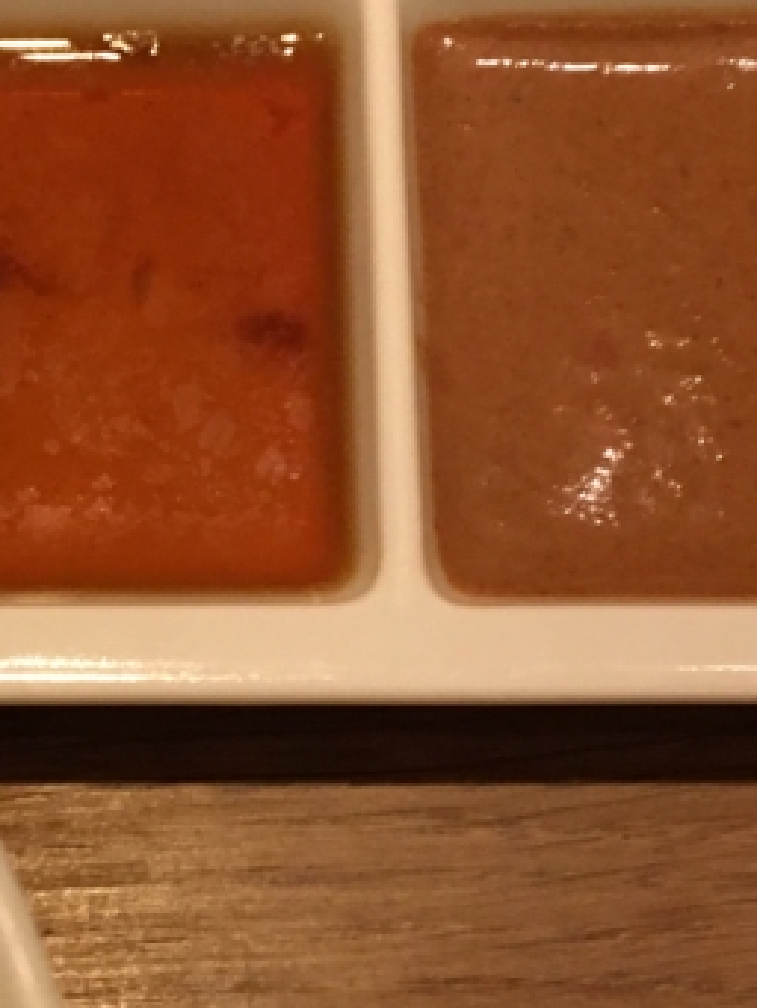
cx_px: 213
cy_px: 278
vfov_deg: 22.3
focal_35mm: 87
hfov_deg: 16.9
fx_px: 2535
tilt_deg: -63.5
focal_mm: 4.15
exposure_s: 1/17
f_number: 2.2
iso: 200
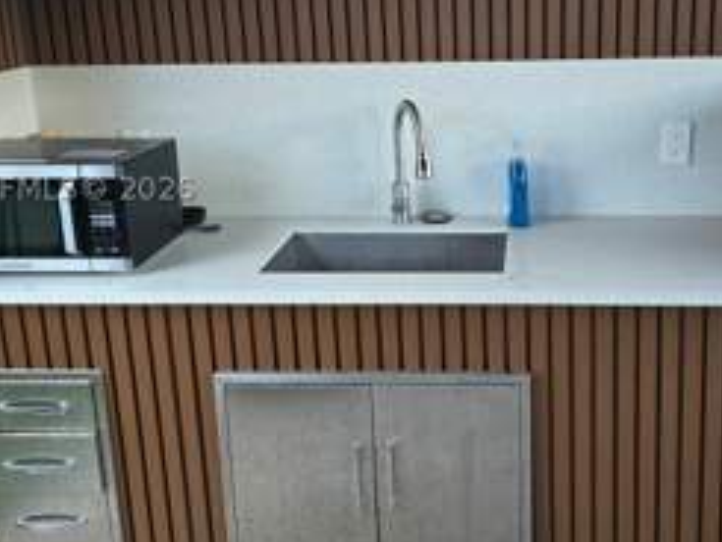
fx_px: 939
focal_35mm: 45
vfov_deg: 32.0
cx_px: 466
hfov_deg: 41.6
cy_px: 189
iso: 800
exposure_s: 1/60
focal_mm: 6.3
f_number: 1.7
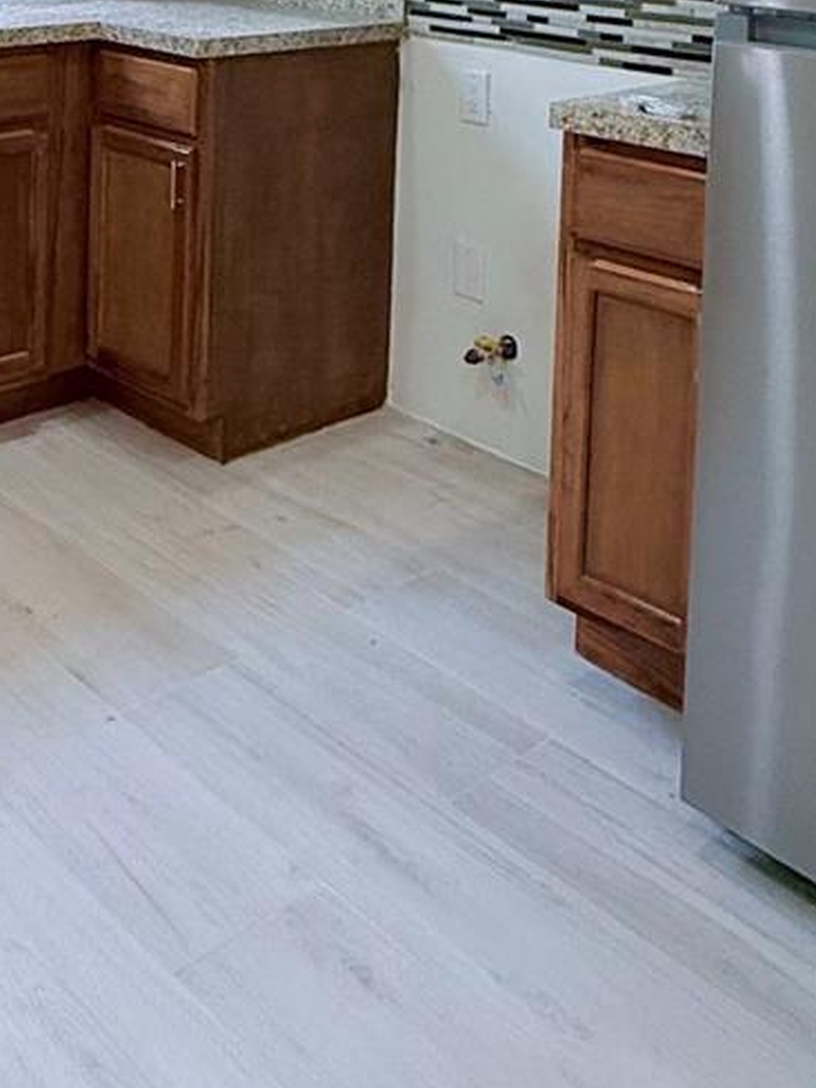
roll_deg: -1.5
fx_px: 1382
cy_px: -62
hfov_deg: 31.0
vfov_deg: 37.2
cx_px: 47
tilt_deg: -2.1
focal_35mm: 44
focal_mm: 2.22
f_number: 2.2
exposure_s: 1/120
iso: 200
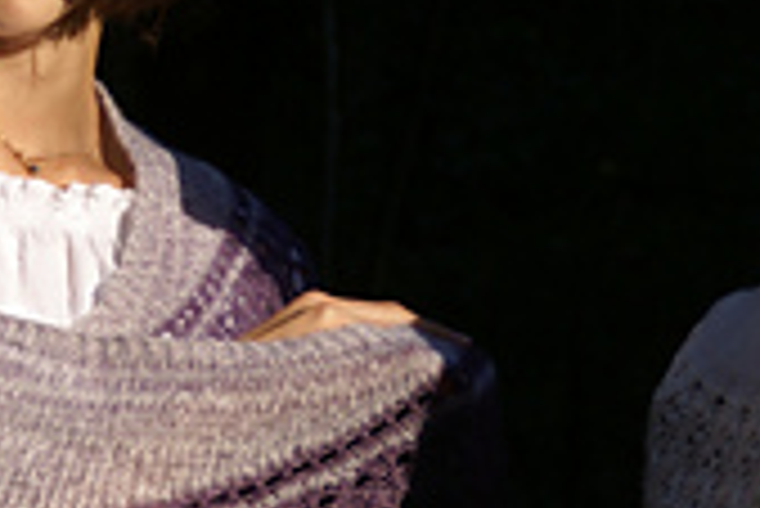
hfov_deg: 6.0
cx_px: 544
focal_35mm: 341
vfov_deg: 4.0
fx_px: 7205
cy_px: 360
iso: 100
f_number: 5.6
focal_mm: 60
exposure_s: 1/125
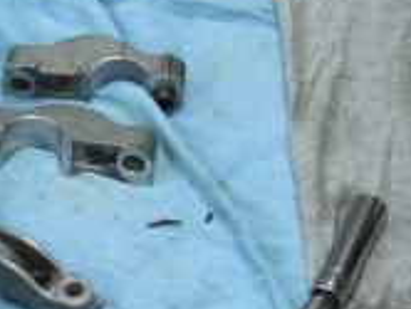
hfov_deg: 10.8
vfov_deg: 8.1
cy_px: 230
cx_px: 154
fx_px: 2176
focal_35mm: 183
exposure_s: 1/100
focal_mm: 7.9
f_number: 2.8
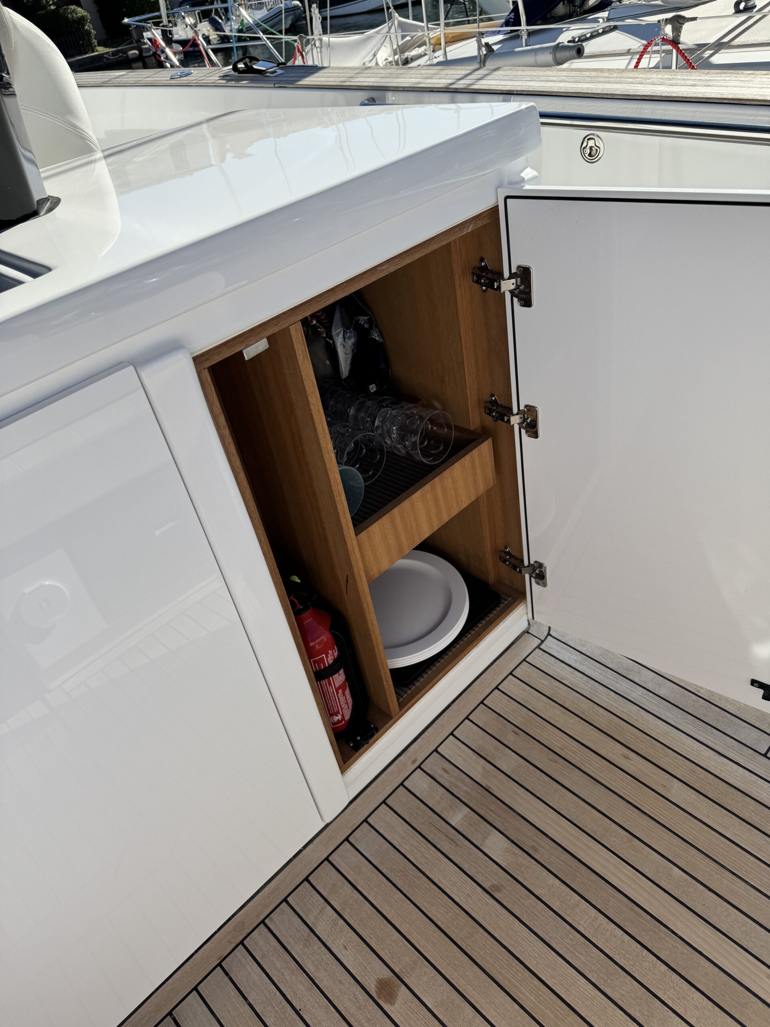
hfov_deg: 56.8
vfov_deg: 71.6
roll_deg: +10.8
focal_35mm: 24
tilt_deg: -34.7
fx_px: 712
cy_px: 514
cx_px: 385
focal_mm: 6.76
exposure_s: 1/4049
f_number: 1.78
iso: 80
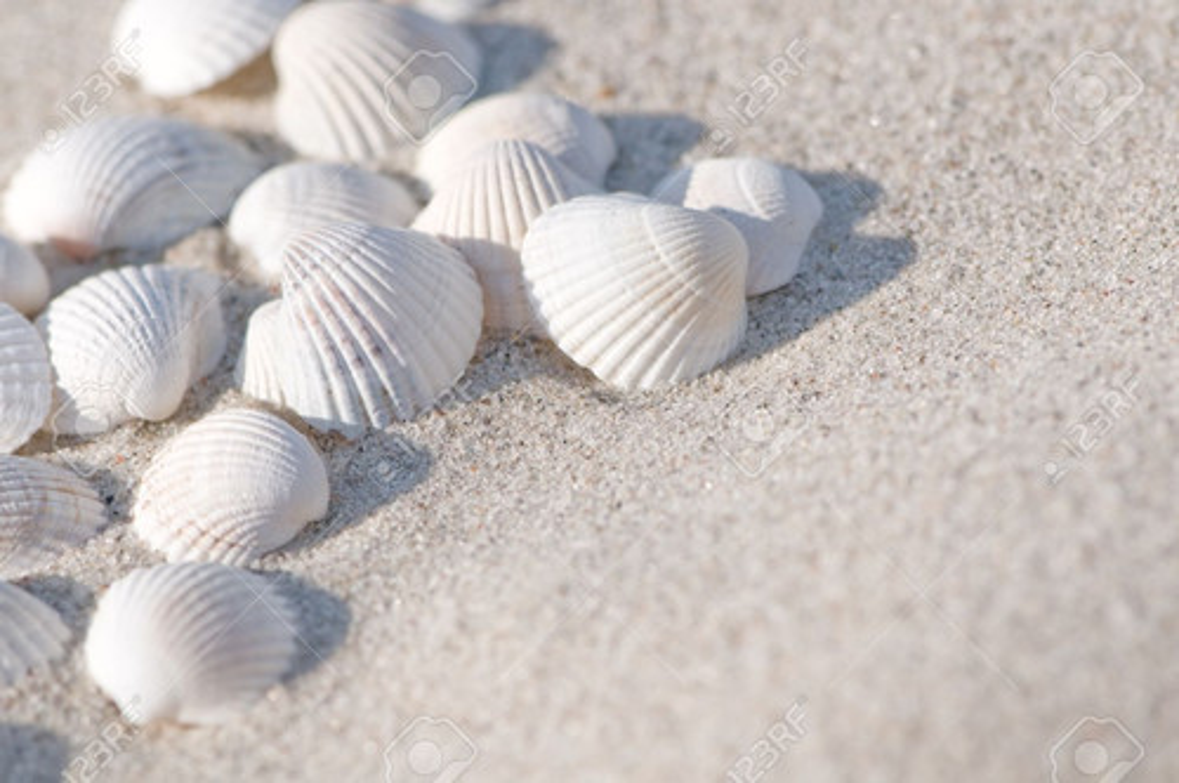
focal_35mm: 158
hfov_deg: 13.1
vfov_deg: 8.7
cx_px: 590
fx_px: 5151
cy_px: 392
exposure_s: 1/1000
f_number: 7.1
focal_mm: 105
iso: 200
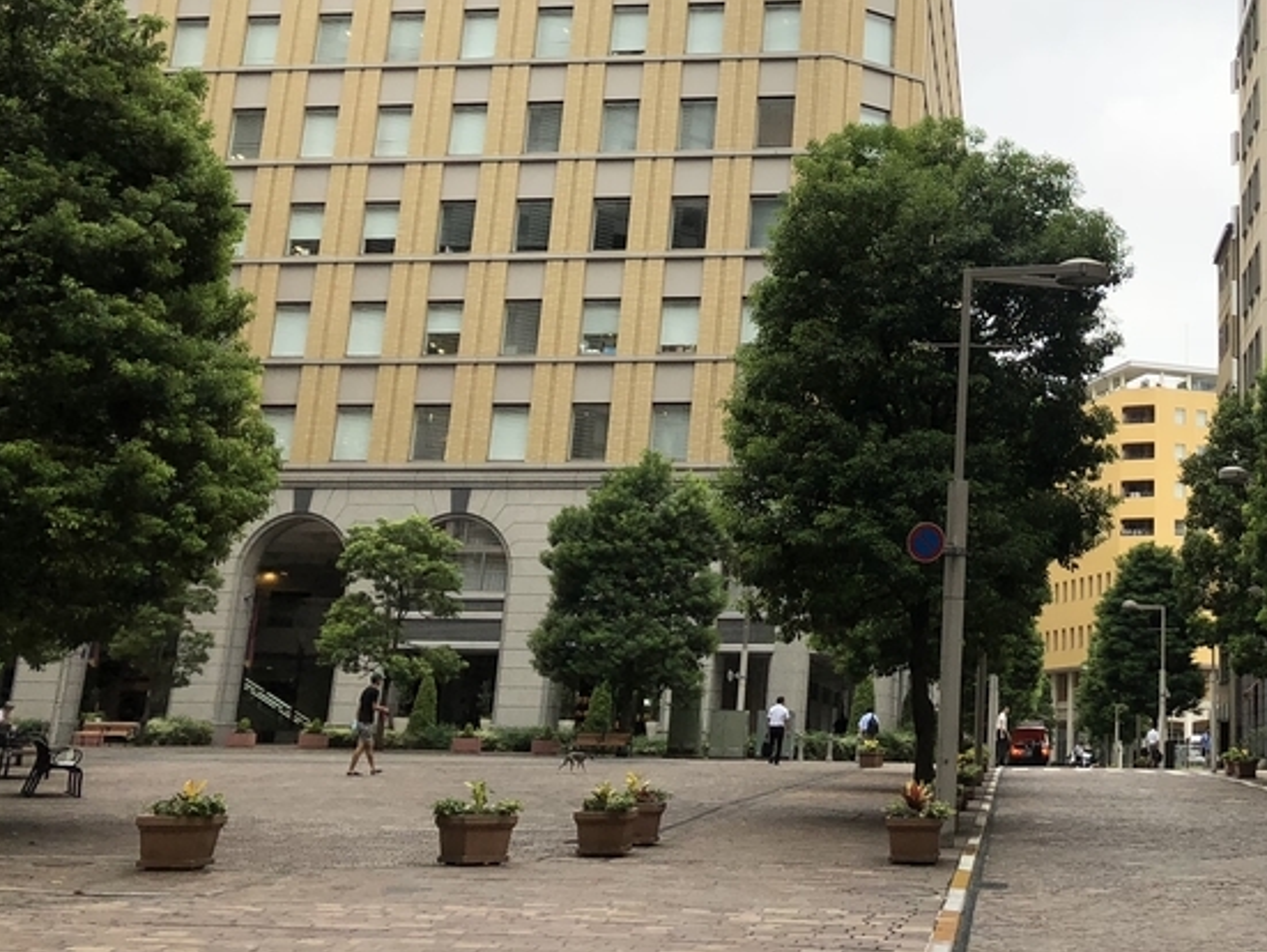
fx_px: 1905
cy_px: 175
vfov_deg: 27.4
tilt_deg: +17.9
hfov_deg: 35.1
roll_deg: -1.5
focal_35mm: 52
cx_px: 1085
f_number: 1.8
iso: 20
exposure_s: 1/389
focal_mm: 4
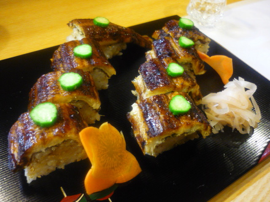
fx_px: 257
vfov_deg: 42.9
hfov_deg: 55.4
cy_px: 101
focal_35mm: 33
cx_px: 135
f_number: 2.8
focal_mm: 5.5
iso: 400
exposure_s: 1/10
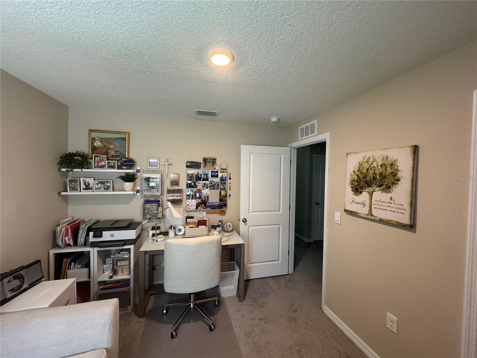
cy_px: 179
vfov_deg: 85.7
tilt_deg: -0.7
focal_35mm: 14
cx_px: 238
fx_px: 193
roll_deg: -0.7
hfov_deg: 102.1
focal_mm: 2.22
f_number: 2.2
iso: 320
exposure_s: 1/60
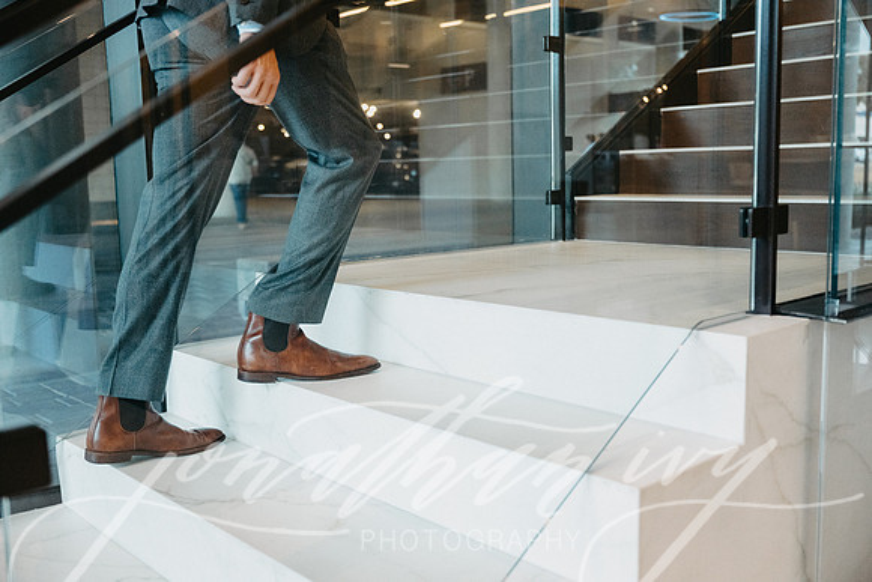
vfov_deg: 36.9
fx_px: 872
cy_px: 291
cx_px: 436
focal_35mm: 36
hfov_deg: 53.1
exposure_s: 1/800
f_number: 2.8
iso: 2000
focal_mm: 36
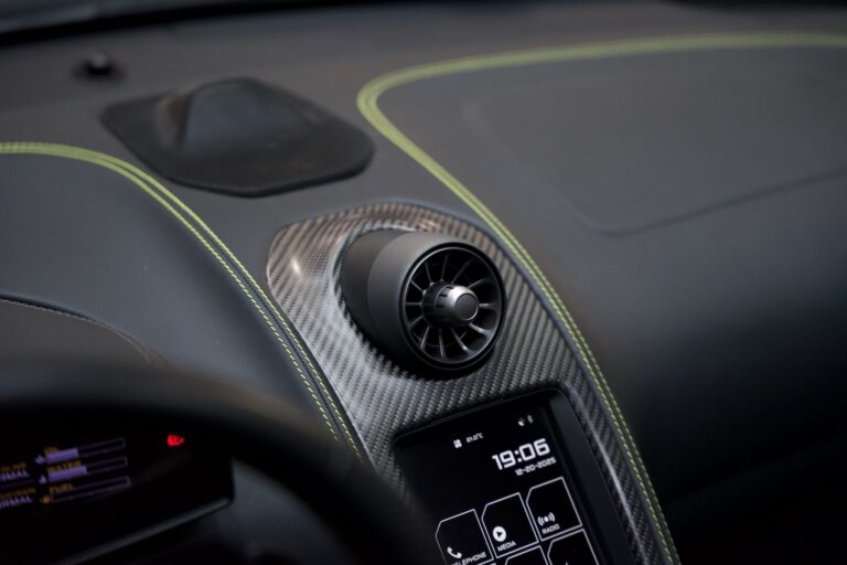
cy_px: 282
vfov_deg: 19.5
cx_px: 424
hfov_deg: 28.8
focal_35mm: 70
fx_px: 1647
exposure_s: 1/100
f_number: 2.8
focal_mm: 70
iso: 2000
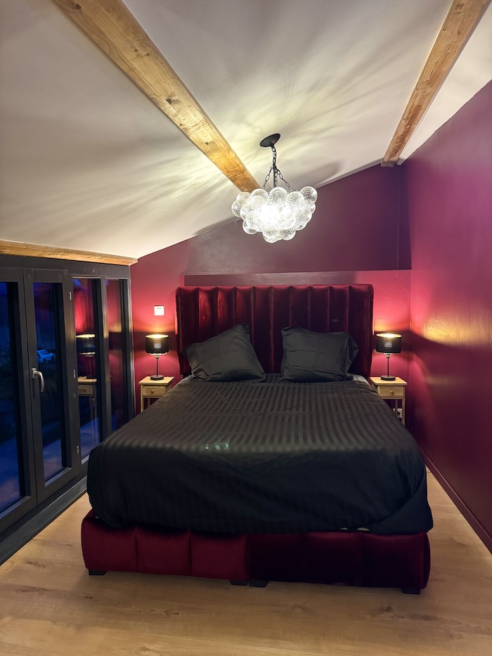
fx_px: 455
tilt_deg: -4.4
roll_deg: +1.1
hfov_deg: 56.8
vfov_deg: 71.6
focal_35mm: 24
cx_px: 246
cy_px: 328
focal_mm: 6.76
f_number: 1.78
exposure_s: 1/50
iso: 400
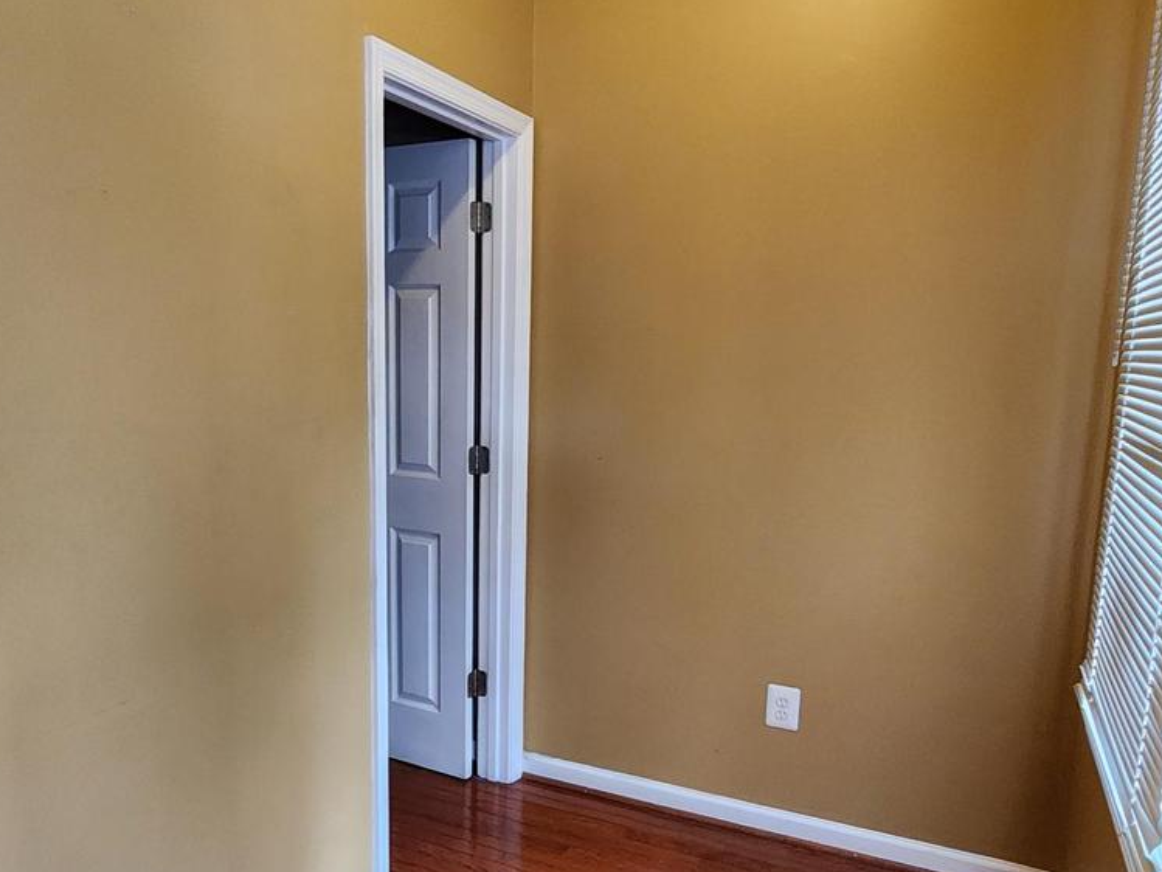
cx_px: 498
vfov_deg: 54.8
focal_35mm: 25
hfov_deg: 69.0
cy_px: 483
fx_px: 839
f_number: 2.2
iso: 320
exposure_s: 1/60
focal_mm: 2.2
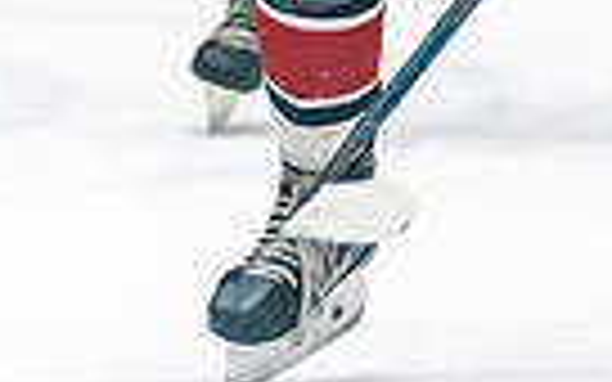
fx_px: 11842
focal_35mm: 710
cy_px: -544
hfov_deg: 3.0
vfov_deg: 1.8
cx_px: 526
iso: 3200
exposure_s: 1/1000
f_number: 2.8
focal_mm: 127
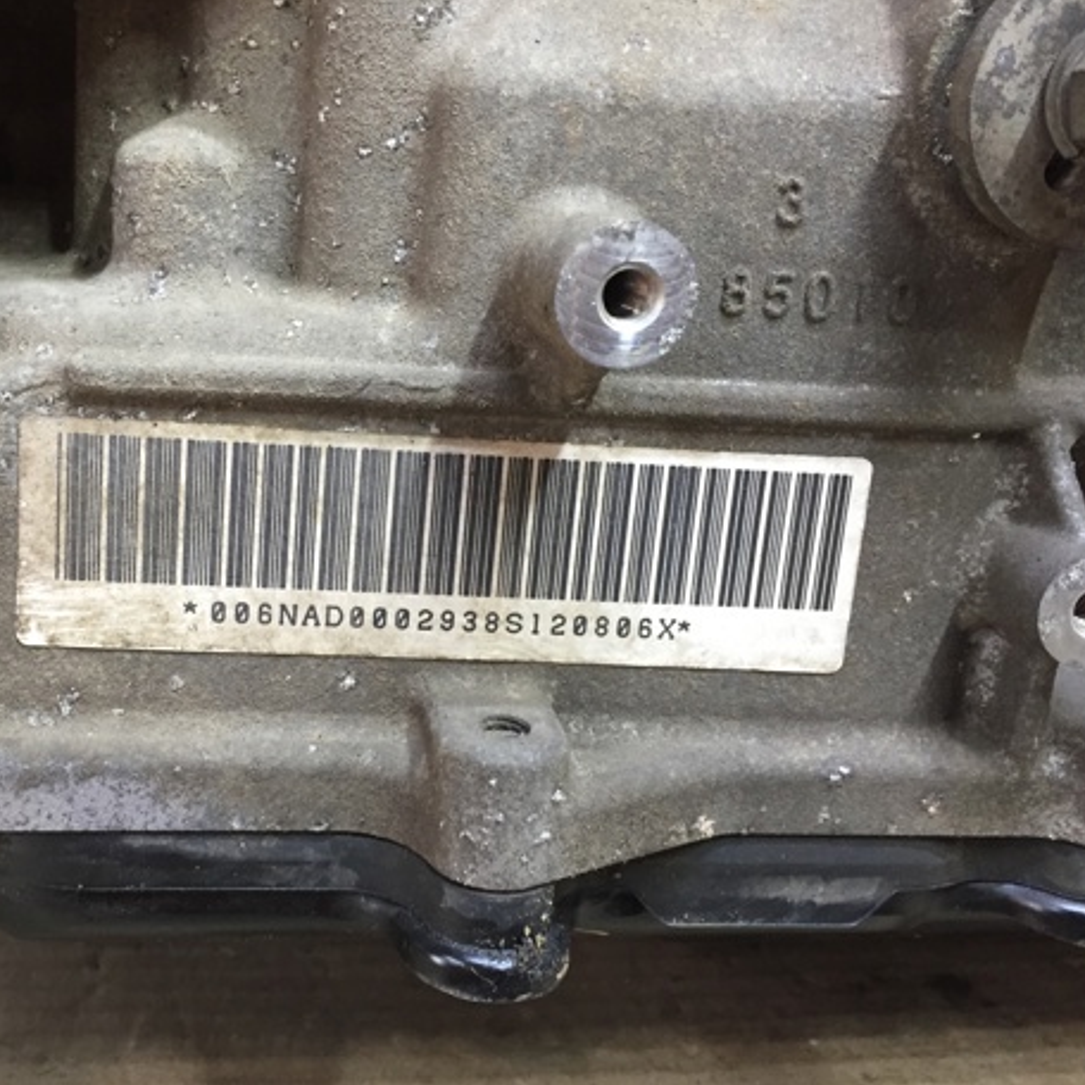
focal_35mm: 36
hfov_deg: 45.3
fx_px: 1277
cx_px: 359
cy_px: 562
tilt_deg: -16.0
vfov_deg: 46.0
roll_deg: -1.6
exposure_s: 1/33
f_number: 2.2
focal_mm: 4.15
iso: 160
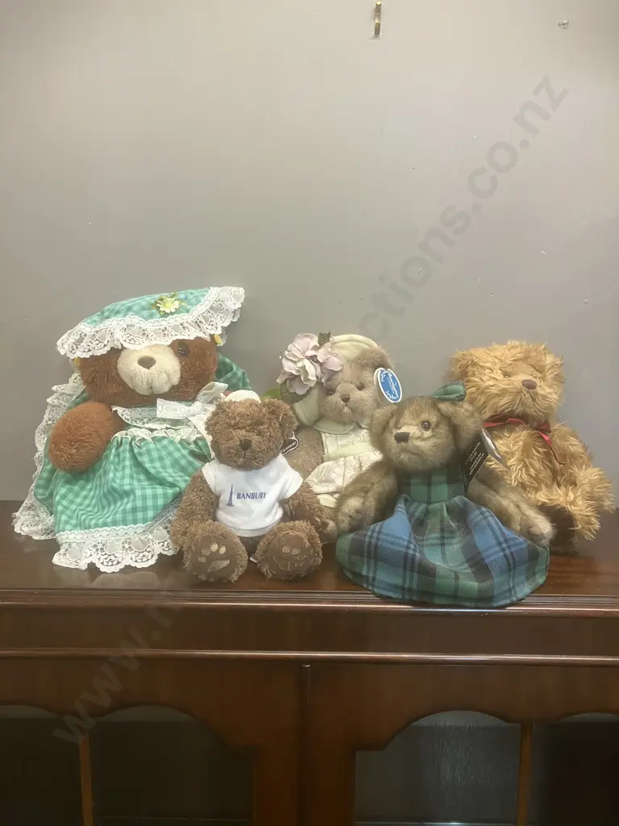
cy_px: 413
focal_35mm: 28
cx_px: 310
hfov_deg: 49.7
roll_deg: -0.7
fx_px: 668
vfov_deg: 63.4
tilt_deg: -6.6
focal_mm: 3.99
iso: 250
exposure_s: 1/50
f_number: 1.8
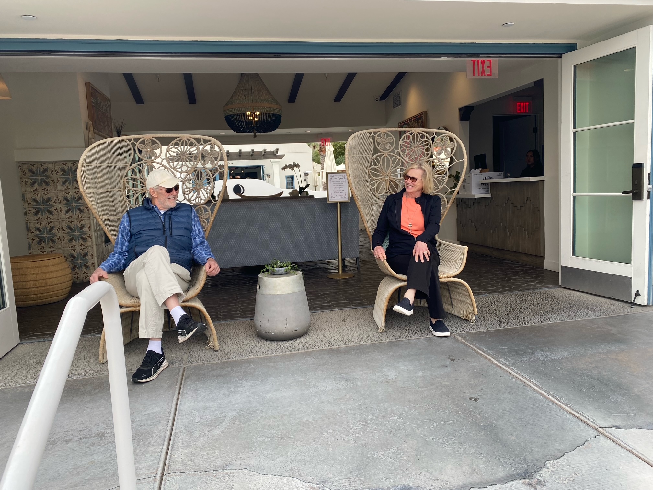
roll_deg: +3.7
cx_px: 326
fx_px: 490
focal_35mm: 26
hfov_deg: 67.3
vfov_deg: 53.1
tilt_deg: -4.5
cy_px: 245
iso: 32
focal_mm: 4.25
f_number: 1.8
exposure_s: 1/447
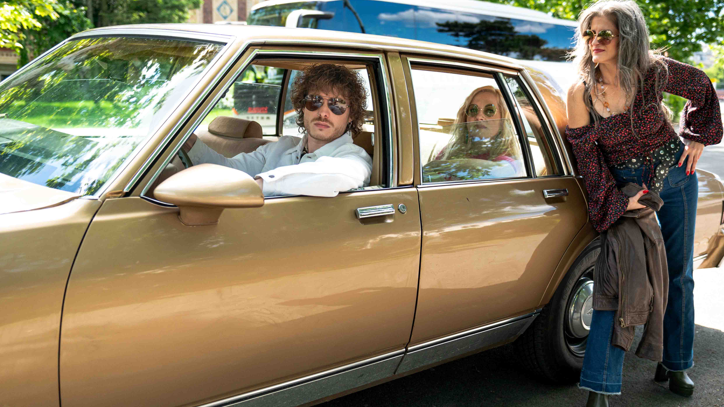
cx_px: 374
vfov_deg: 31.9
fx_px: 710
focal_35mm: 37
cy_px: 243
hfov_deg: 54.0
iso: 100
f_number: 2.8
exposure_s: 1/1250
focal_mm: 29
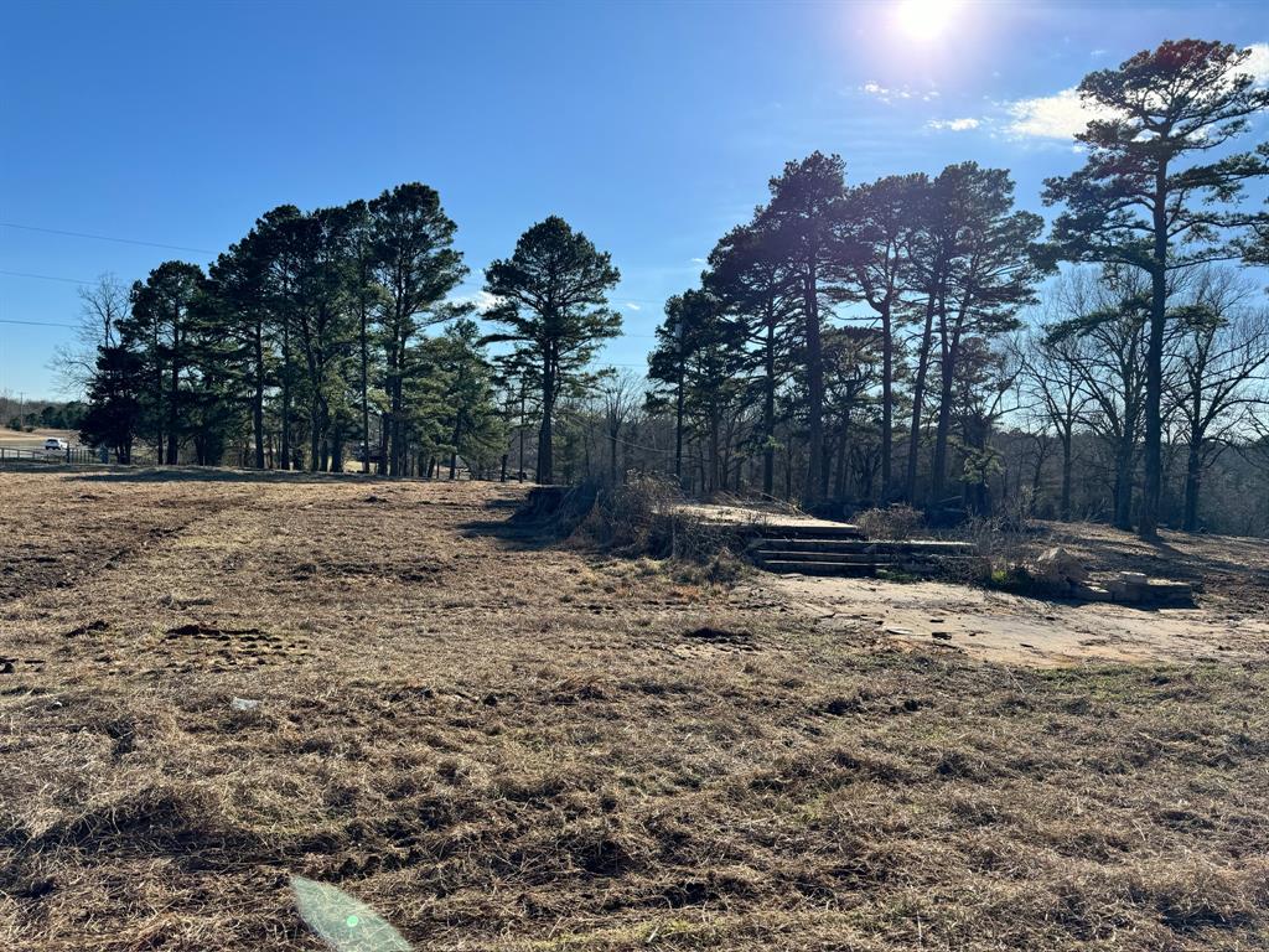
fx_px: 880
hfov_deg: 71.6
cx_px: 634
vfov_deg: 56.8
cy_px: 476
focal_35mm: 24
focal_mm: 6.86
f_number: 1.8
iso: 80
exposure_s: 1/4600
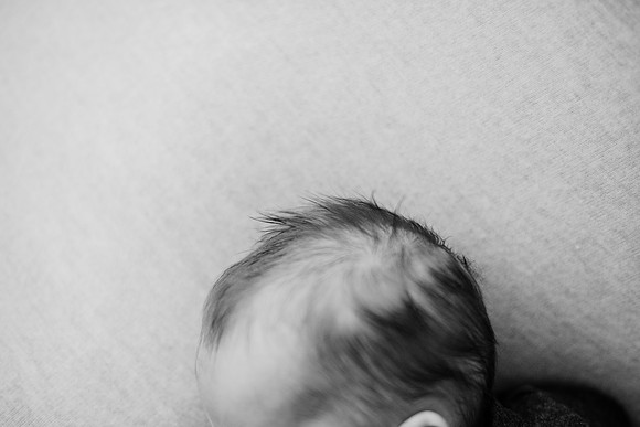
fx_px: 889
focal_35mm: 50
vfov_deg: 27.0
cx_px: 320
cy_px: 214
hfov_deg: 39.6
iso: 400
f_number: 2
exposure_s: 1/320
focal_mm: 50
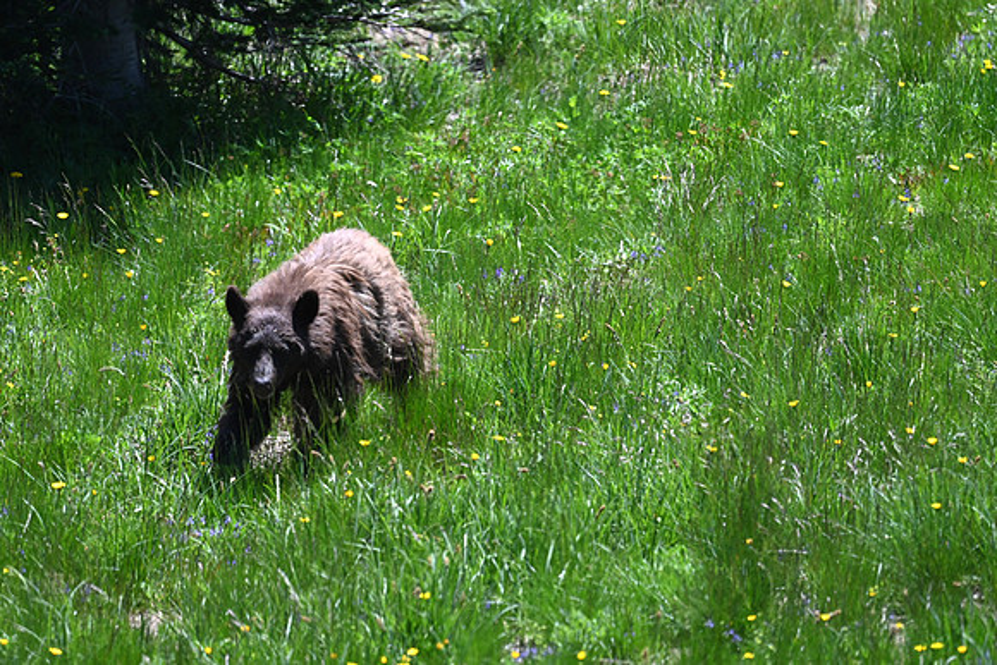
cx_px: 498
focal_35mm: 600
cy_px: 332
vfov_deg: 2.3
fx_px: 16620
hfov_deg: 3.4
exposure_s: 1/3200
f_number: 6.3
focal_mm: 600
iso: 1600
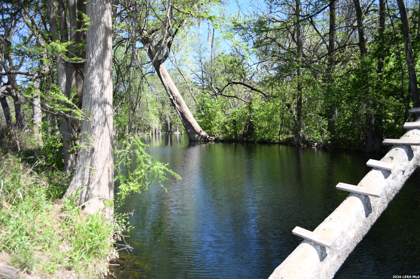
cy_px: 140
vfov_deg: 47.9
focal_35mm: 27
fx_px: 315
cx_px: 210
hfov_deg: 67.4
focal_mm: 18
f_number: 3.5
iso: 64
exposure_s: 1/250
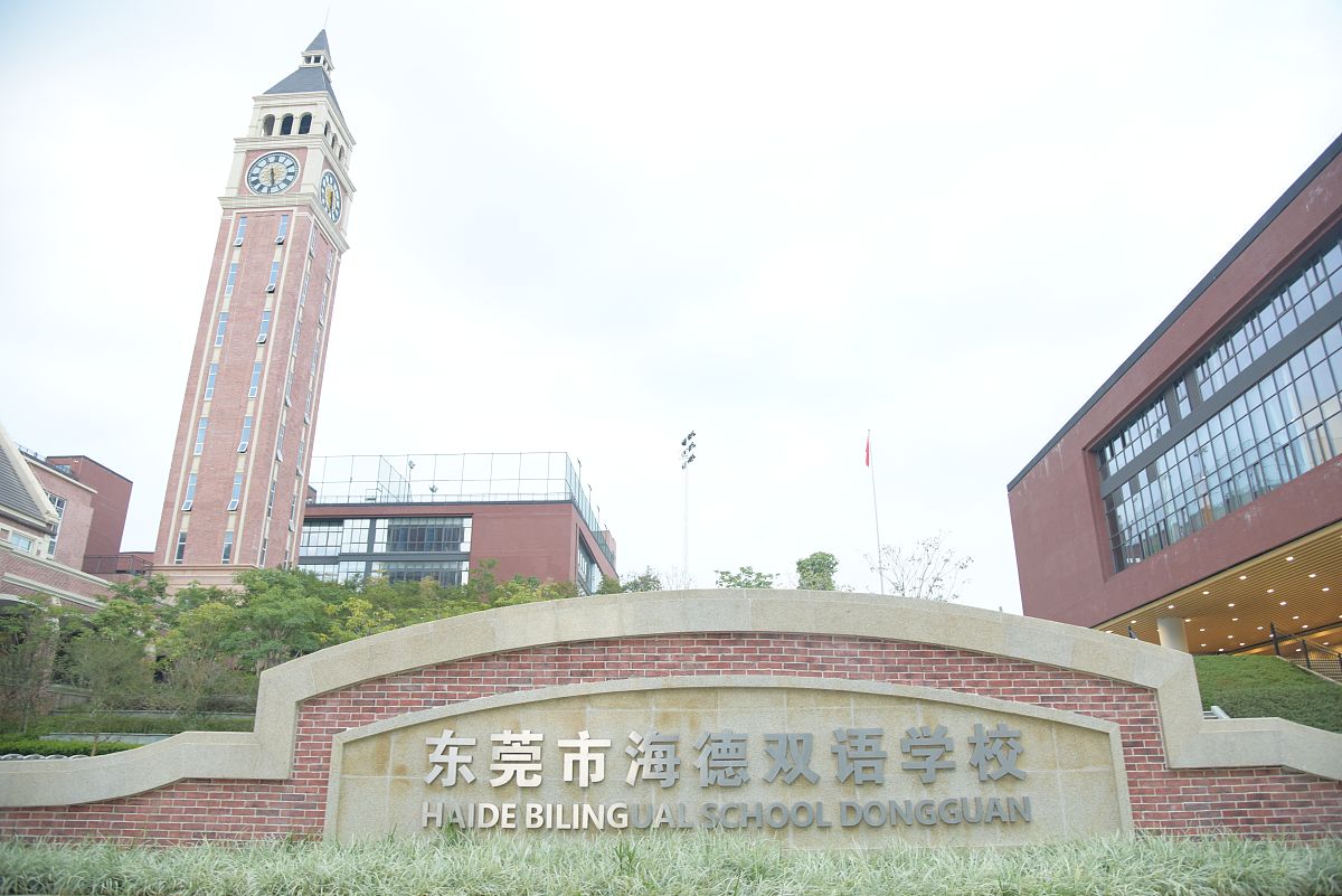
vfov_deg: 53.2
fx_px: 895
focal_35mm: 24
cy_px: 448
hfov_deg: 73.7
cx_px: 671
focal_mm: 24
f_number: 4.5
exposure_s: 1/100
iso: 1000
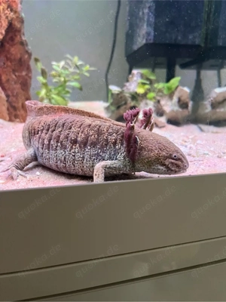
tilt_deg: -8.6
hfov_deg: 53.1
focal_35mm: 26
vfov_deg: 67.3
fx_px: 226
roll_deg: +0.6
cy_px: 151
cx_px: 113
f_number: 1.6
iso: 500
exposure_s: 1/59
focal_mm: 5.1
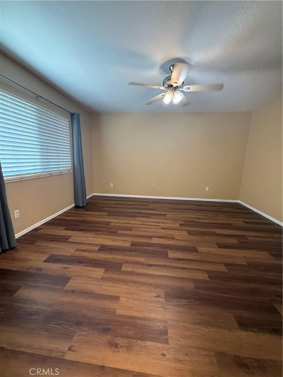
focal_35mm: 14
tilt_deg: -11.0
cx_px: 142
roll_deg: -1.5
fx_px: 153
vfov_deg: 102.1
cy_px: 188
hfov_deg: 85.7
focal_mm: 2.22
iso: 250
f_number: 2.2
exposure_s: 1/60
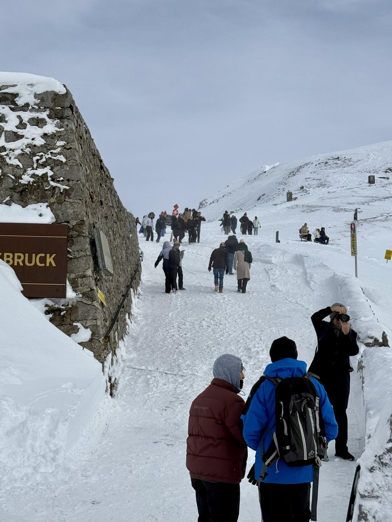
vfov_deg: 32.6
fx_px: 891
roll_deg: -1.2
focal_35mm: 59
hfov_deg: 24.8
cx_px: 160
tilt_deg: +5.0
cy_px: 298
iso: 64
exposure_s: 1/11364
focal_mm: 6.76
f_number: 1.78
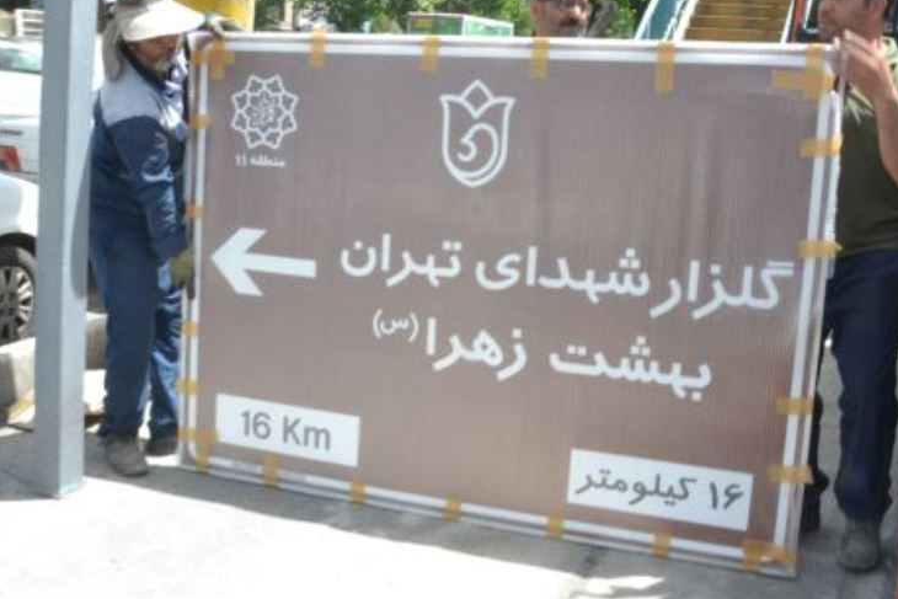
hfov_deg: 50.2
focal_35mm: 38
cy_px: 236
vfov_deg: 34.9
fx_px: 948
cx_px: 336
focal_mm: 18
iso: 800
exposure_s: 1/50
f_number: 22
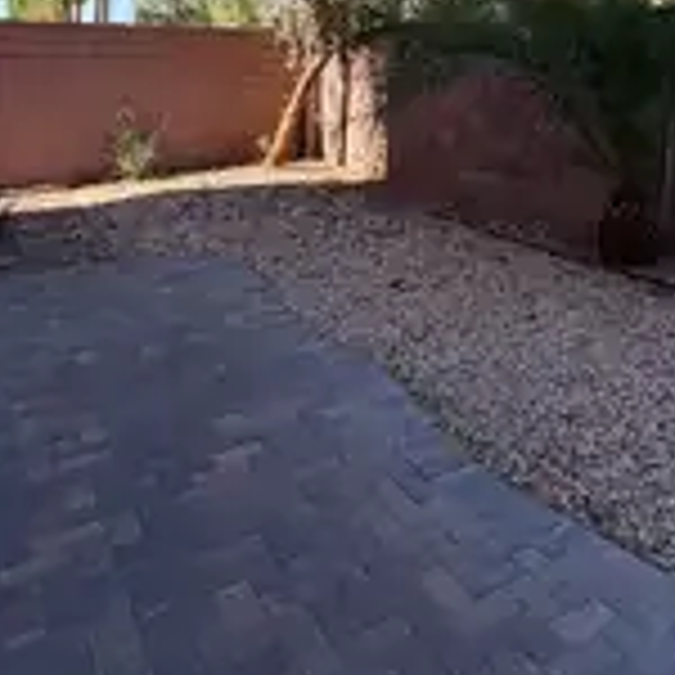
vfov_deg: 44.6
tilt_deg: +2.0
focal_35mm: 33
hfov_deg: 47.3
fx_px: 728
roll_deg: +0.4
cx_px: 531
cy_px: 50
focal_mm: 2.22
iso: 40
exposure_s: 1/613
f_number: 2.2
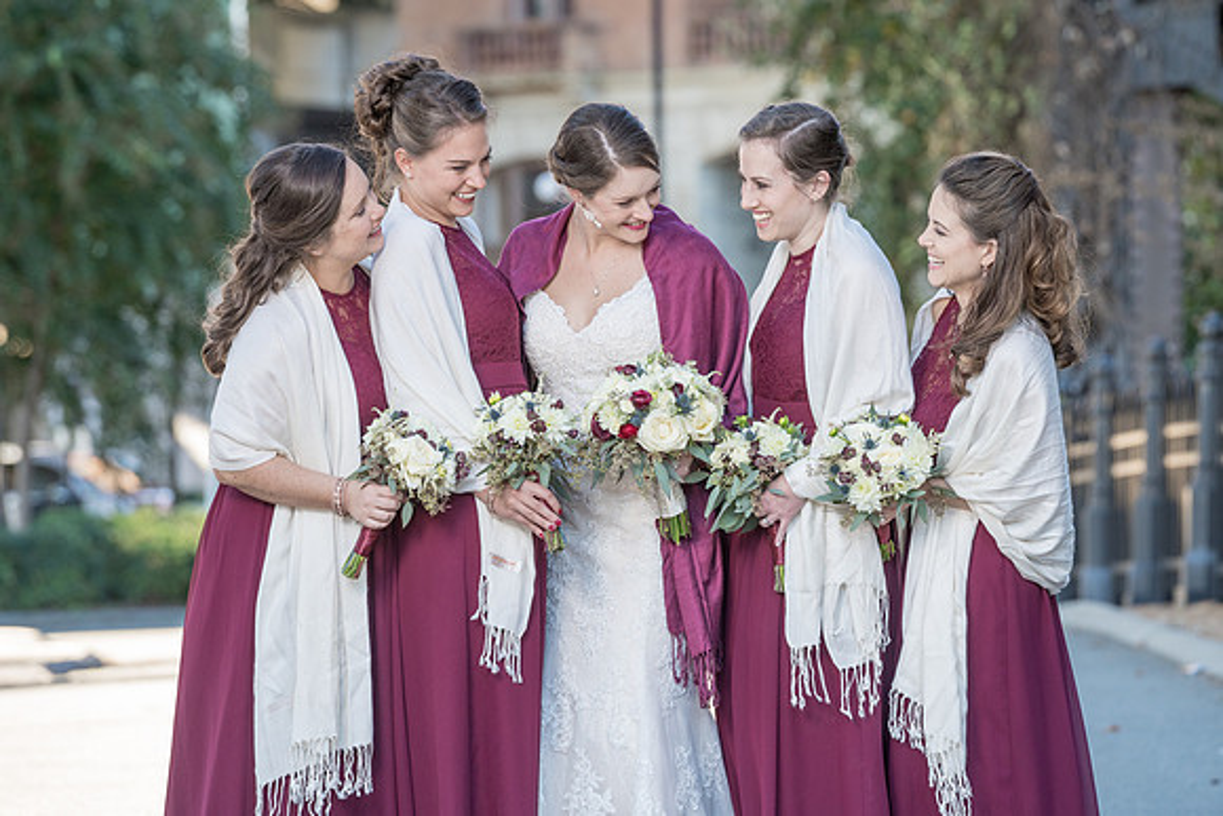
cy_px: 401
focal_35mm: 212
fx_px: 7192
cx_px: 647
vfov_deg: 6.5
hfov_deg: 9.7
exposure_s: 1/200
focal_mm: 200
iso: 640
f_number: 5.6
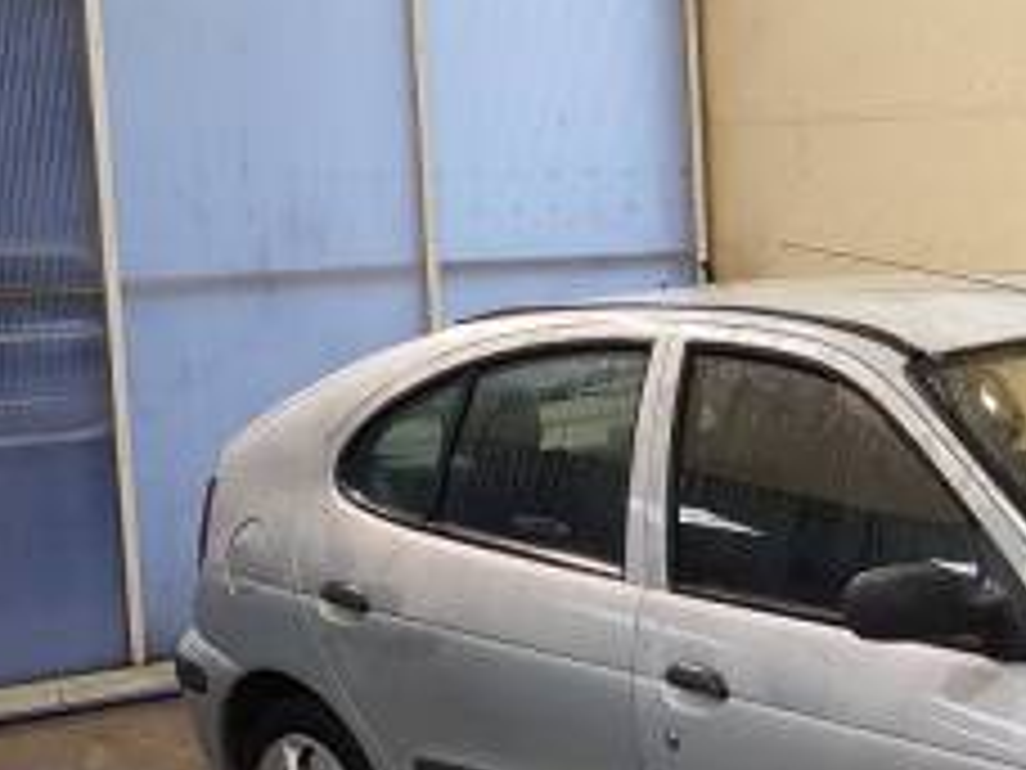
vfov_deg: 20.2
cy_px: 342
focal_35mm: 73
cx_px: 1328
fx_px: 2164
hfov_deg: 23.6
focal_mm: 4.2
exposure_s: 1/50
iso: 100
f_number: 1.7
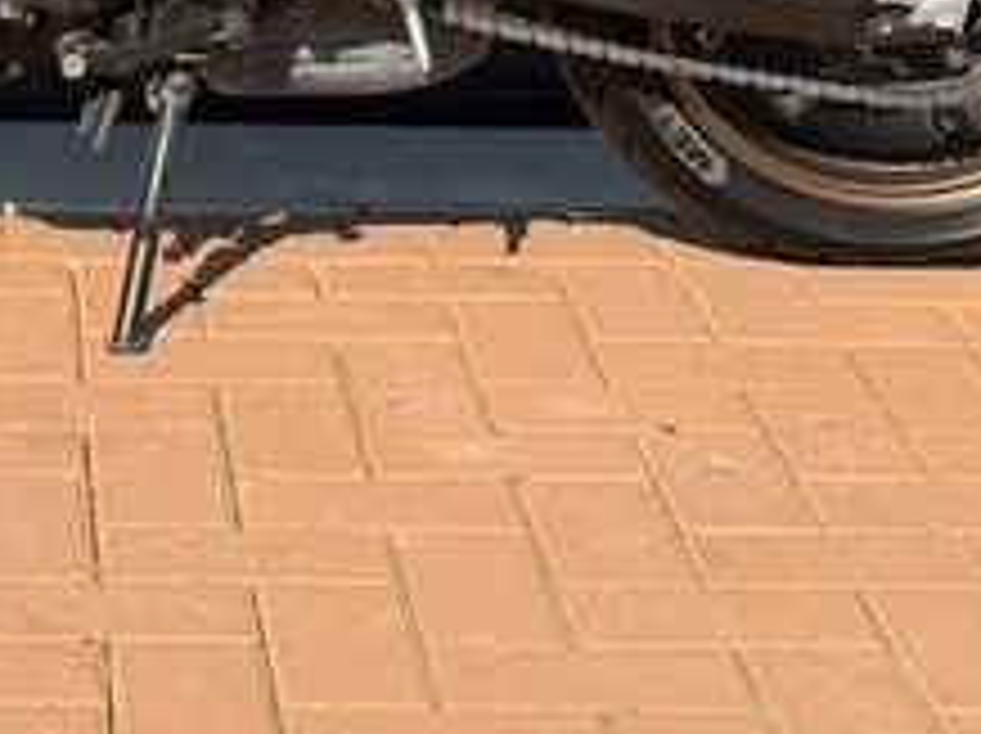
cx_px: 99
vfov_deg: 10.2
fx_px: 3991
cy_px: -306
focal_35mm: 141
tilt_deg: -6.9
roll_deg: -0.3
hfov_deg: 13.9
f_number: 1.78
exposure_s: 1/3704
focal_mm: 6.76
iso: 100
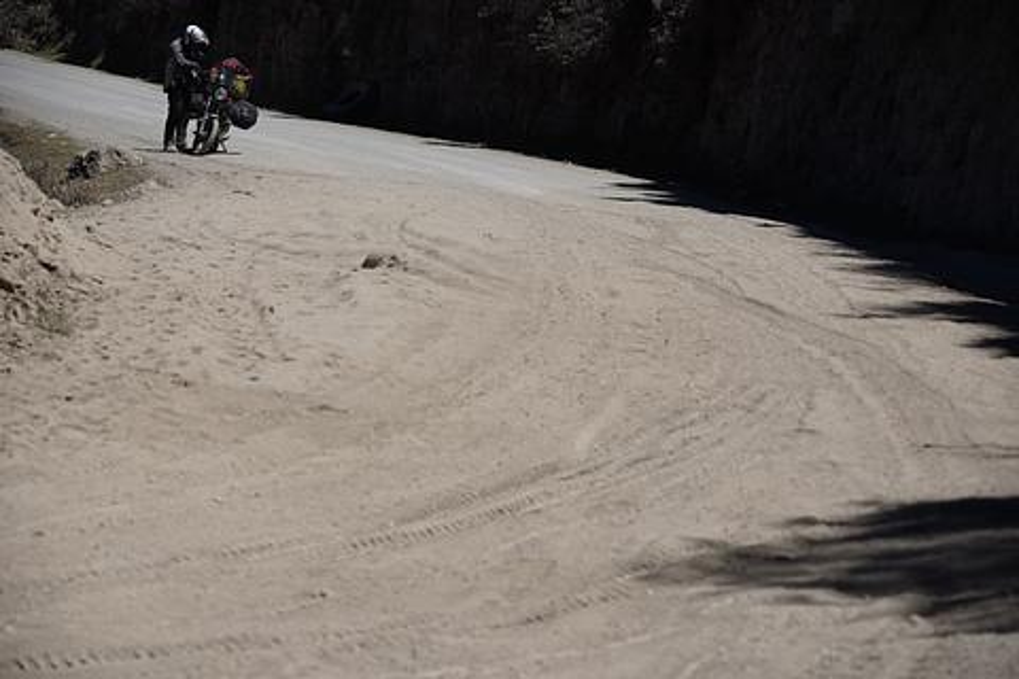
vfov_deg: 9.1
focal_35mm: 150
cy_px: 340
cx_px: 510
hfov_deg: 13.7
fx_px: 4246
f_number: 6.3
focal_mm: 150
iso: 100
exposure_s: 1/1000
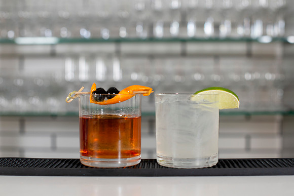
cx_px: 160
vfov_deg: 23.4
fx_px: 474
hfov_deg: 34.5
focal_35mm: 58
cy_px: 109
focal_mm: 50
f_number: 3.5
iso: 200
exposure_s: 1/200
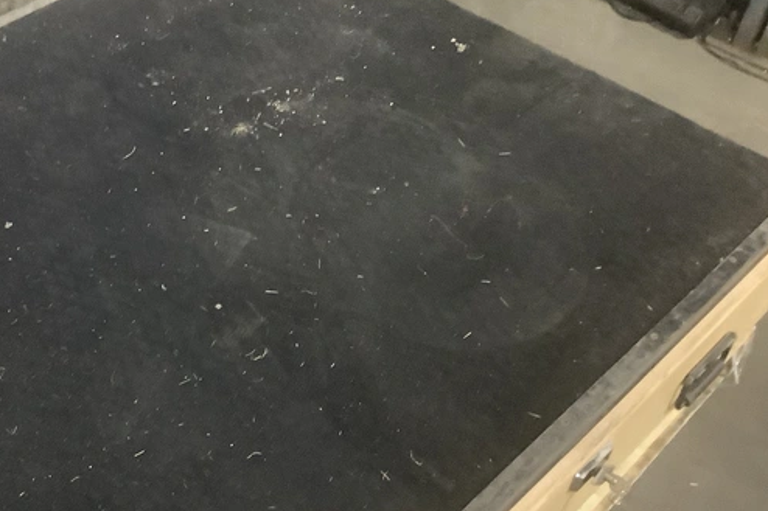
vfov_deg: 27.5
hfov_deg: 39.4
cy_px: 277
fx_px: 1045
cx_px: 202
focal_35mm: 49
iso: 640
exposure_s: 1/20
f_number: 2.4
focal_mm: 3.3
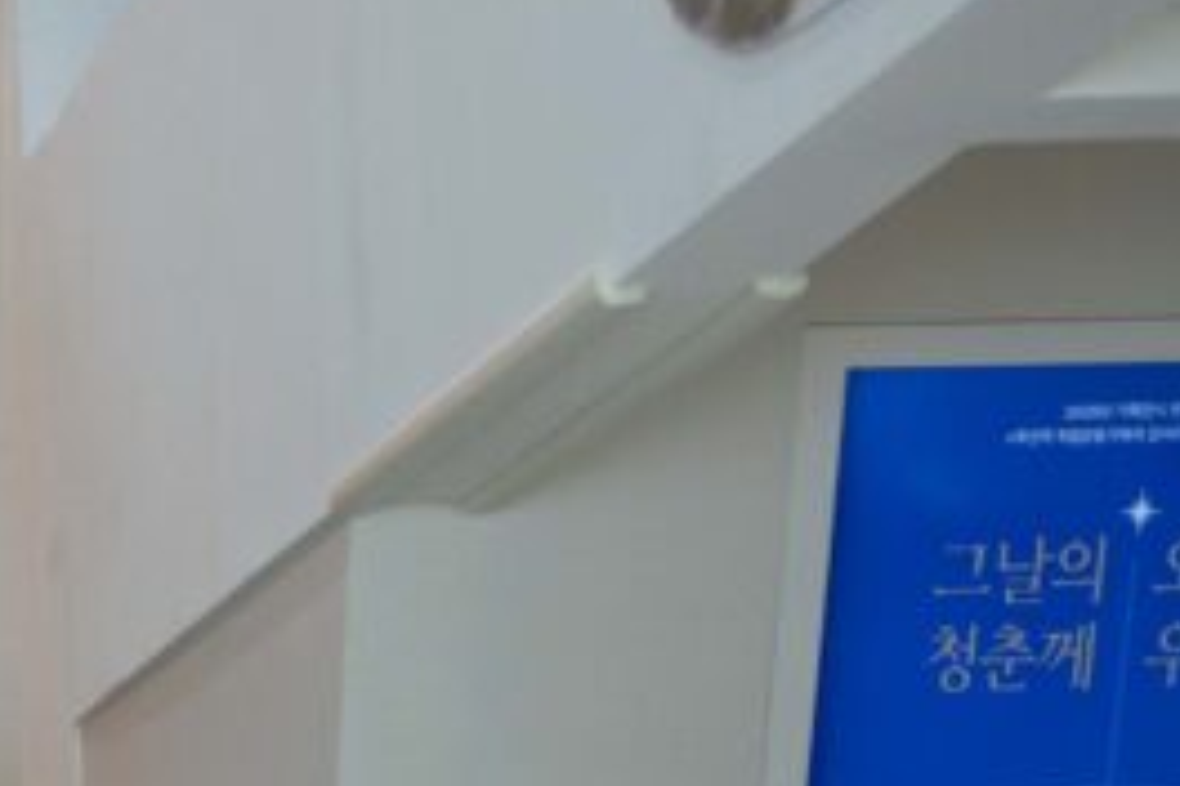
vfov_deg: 11.0
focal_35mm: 124
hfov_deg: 14.4
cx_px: -1015
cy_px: 538
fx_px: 4064
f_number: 4.5
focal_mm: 32
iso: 800
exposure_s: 1/160
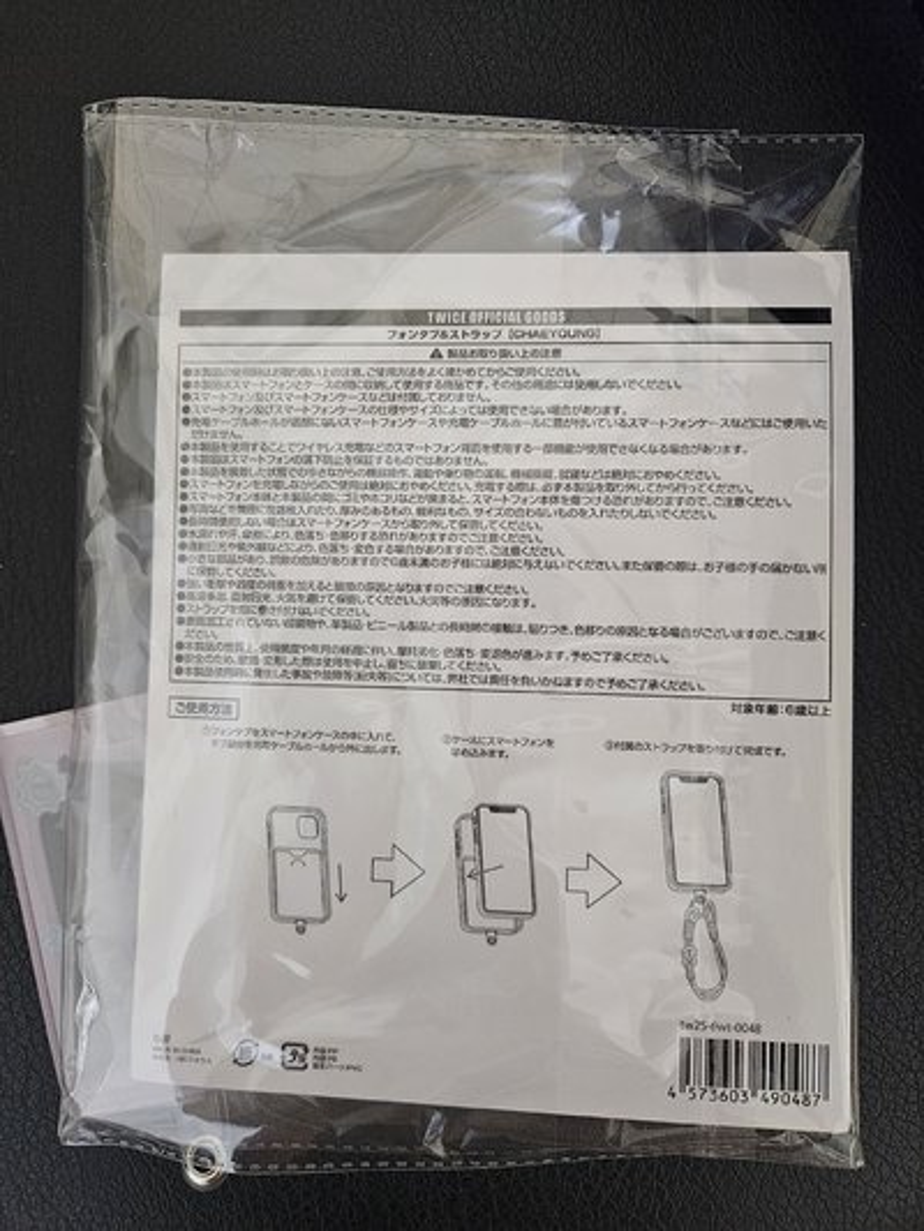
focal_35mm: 23
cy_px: 616
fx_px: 818
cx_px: 462
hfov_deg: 58.9
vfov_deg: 73.9
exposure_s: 1/40
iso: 640
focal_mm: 5.4
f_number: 1.8
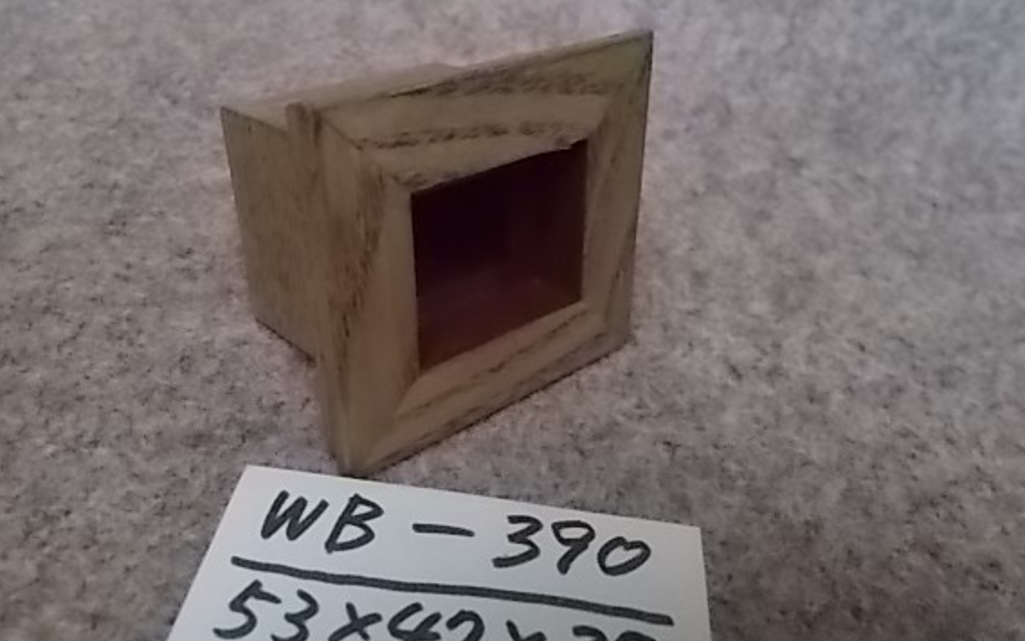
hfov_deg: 61.0
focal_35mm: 31
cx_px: 450
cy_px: 337
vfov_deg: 40.6
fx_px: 866
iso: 400
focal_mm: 4.6
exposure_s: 1/250
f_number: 3.2
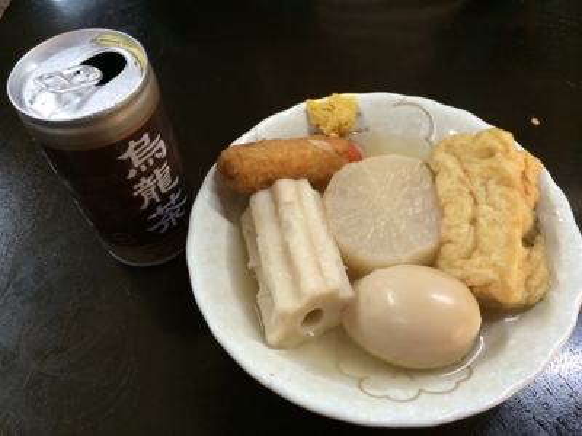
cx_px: 291
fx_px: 504
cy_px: 218
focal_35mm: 30
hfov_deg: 60.0
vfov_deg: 46.8
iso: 200
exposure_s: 1/30
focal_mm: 4.12
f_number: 2.2
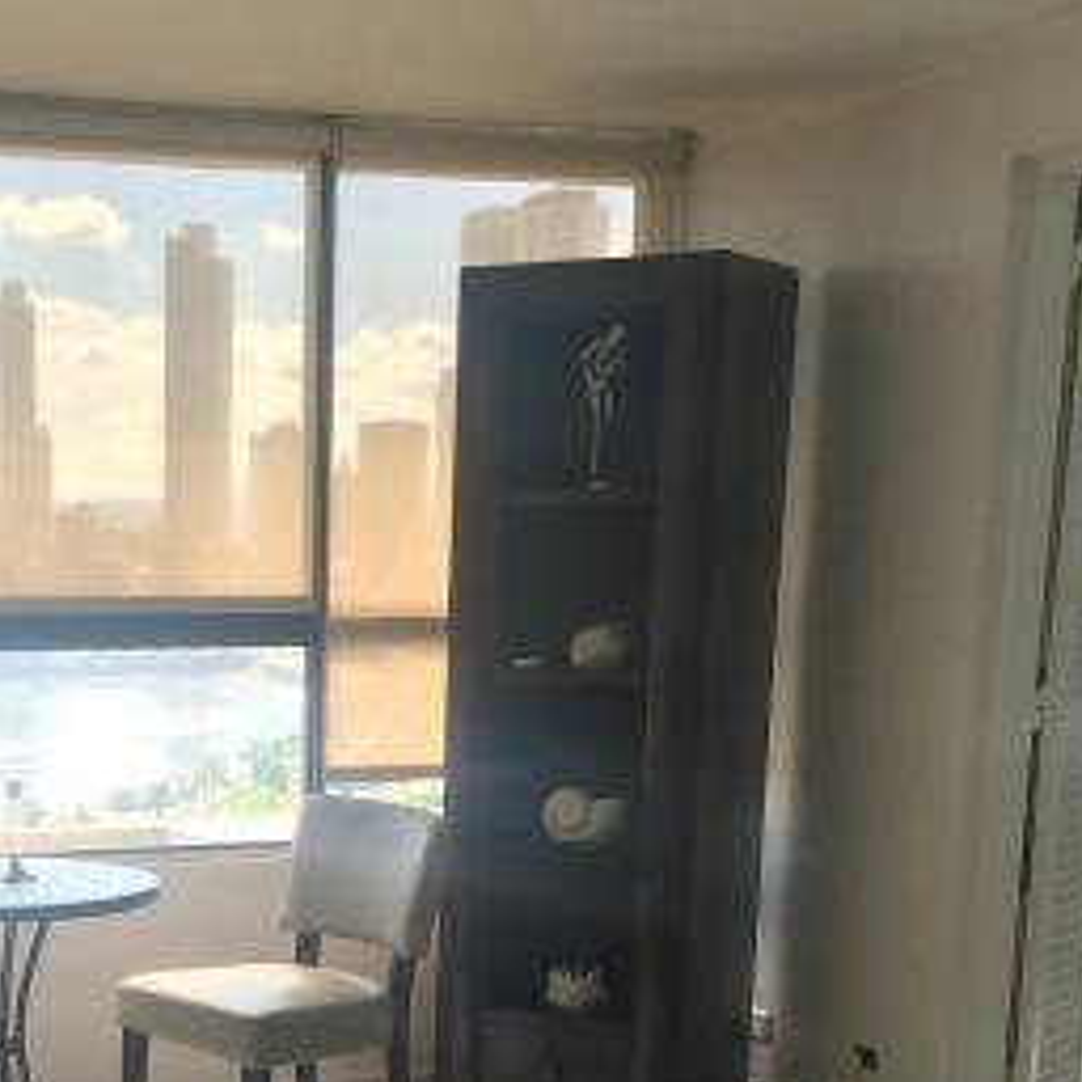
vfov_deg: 25.9
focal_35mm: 64
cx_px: 123
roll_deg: +1.0
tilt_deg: -11.3
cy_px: 1006
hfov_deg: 26.1
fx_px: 2263
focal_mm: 4.15
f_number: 2.2
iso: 64
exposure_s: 1/120
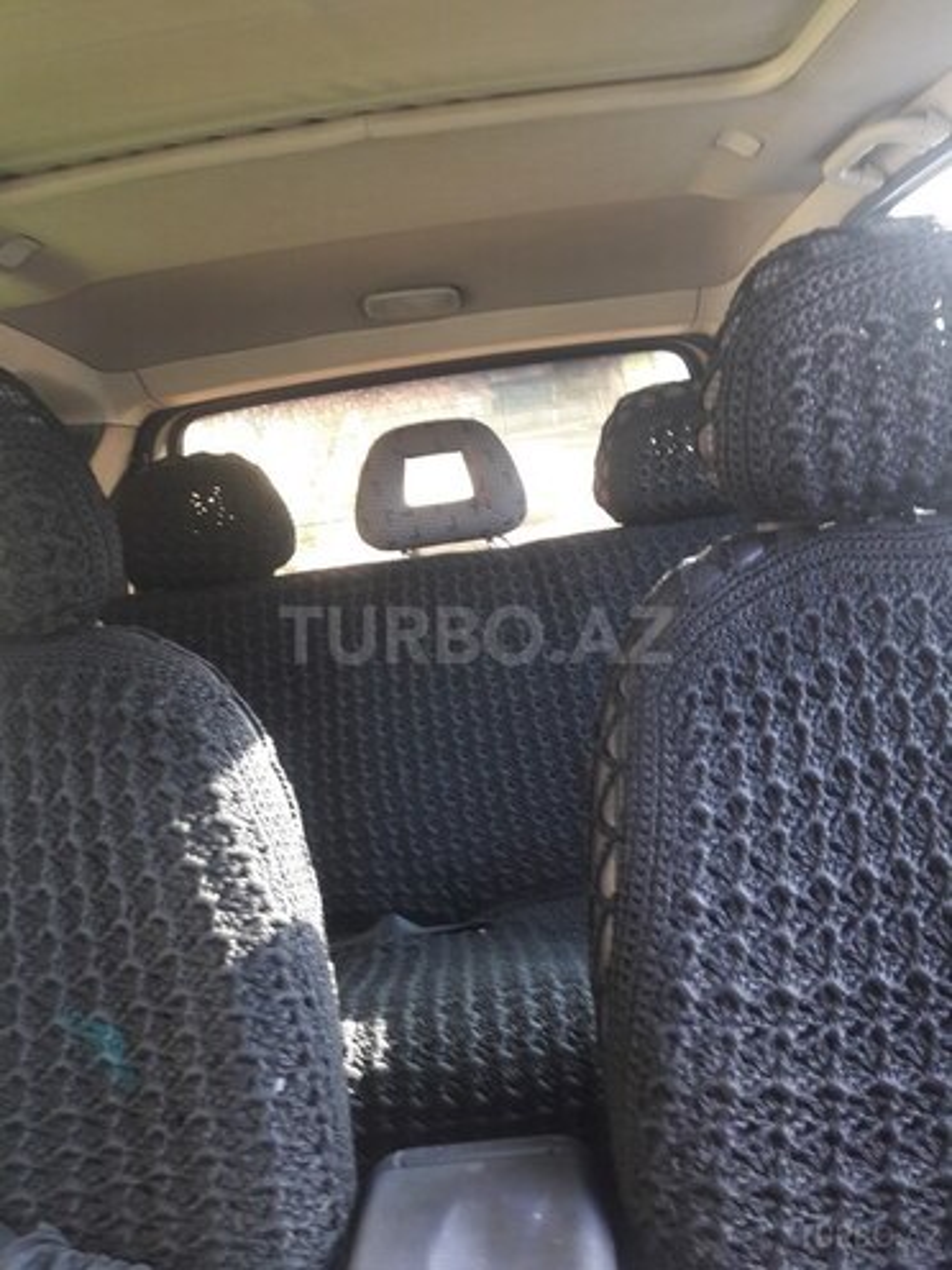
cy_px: 635
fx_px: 1027
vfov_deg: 63.4
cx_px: 476
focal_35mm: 28
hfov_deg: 49.7
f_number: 1.9
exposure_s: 1/33
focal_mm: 3.7
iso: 100
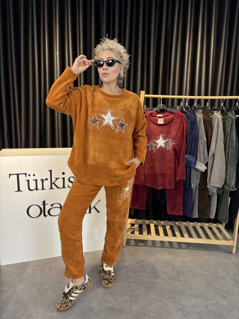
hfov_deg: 53.1
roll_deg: -1.0
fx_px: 239
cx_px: 120
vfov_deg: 67.3
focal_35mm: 26
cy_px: 160
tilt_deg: -9.2
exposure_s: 1/60
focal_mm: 5.96
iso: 160
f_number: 1.6
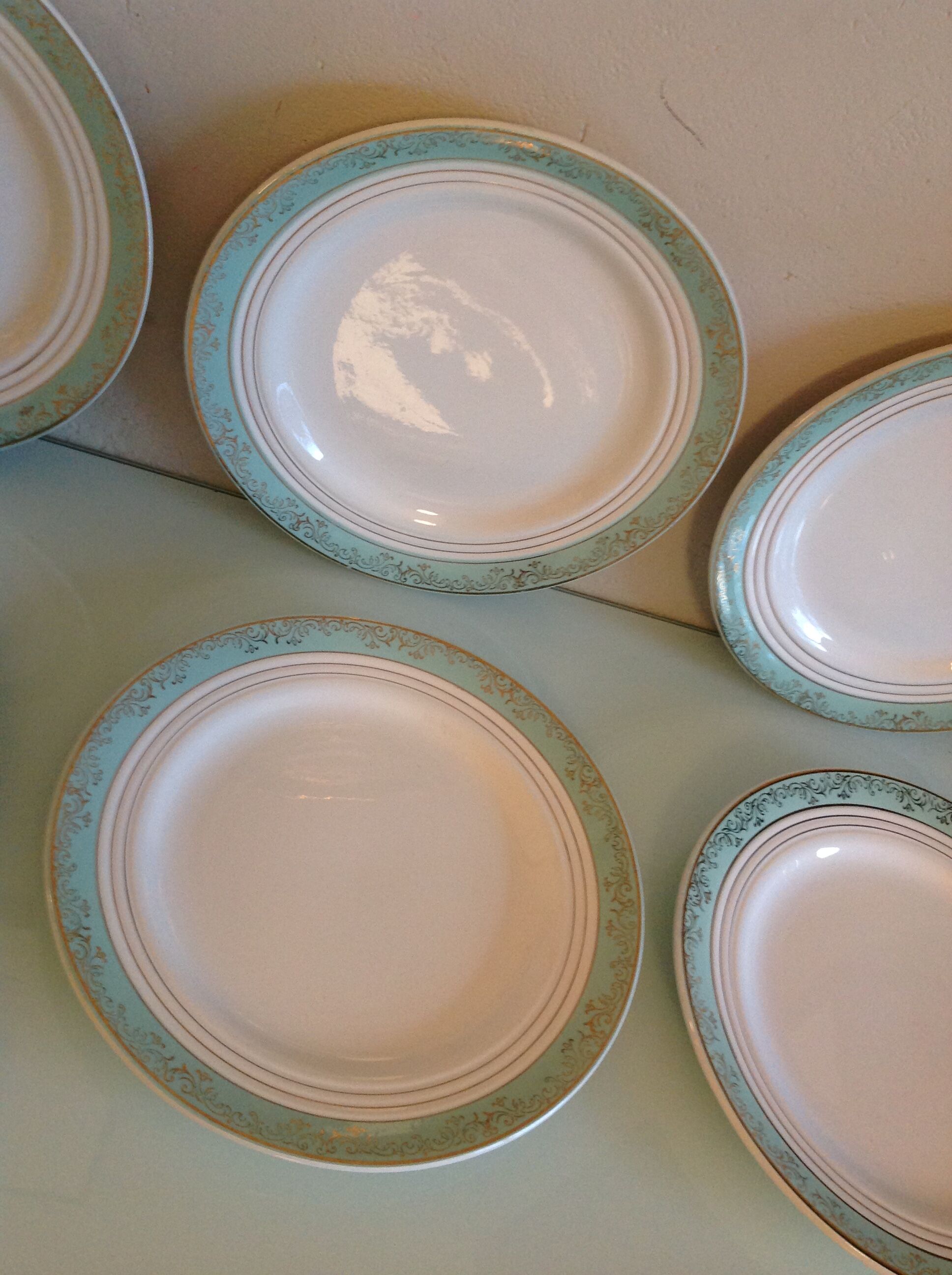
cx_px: 476
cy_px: 638
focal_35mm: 35
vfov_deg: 52.7
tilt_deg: -47.1
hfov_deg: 40.6
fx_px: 1287
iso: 160
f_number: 2.4
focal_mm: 4.28
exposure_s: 1/17
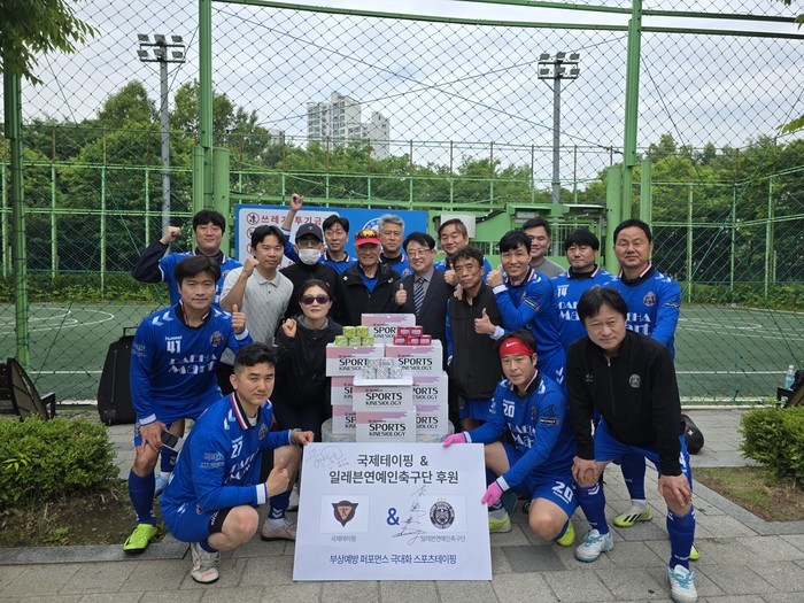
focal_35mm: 23
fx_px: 534
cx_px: 402
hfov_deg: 73.9
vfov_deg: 58.9
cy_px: 302
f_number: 1.7
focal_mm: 6.3
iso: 80
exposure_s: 1/3891
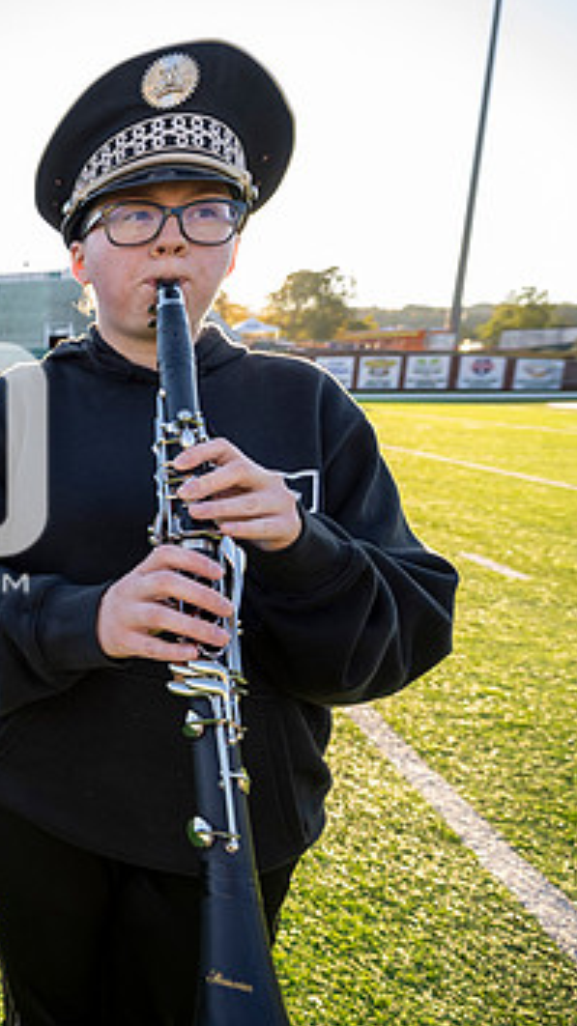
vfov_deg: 76.2
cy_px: 480
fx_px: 653
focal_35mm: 24
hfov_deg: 34.2
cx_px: -171
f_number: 4
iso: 500
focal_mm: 14
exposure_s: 1/500
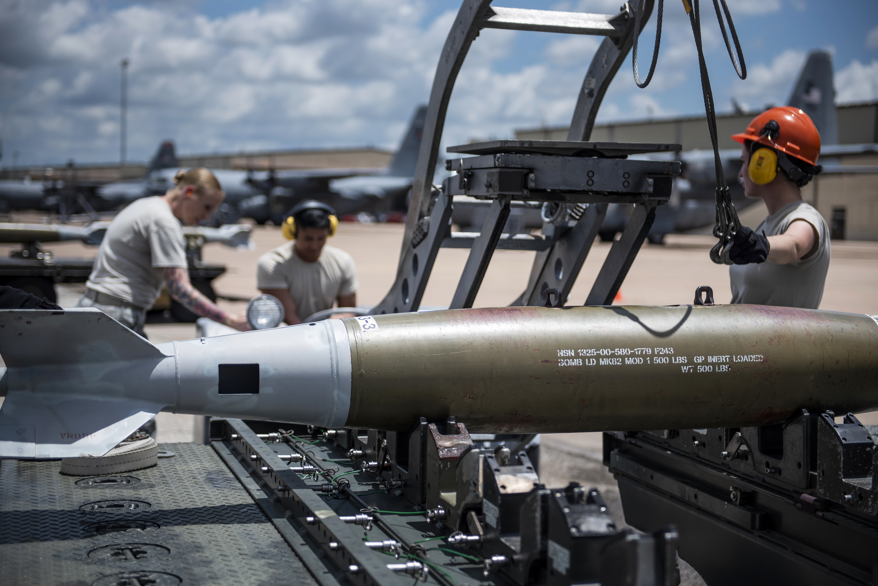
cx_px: 439
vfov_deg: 23.4
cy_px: 293
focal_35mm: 58
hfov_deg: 34.5
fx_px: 1415
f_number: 2.8
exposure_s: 1/4000
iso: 100
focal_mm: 58
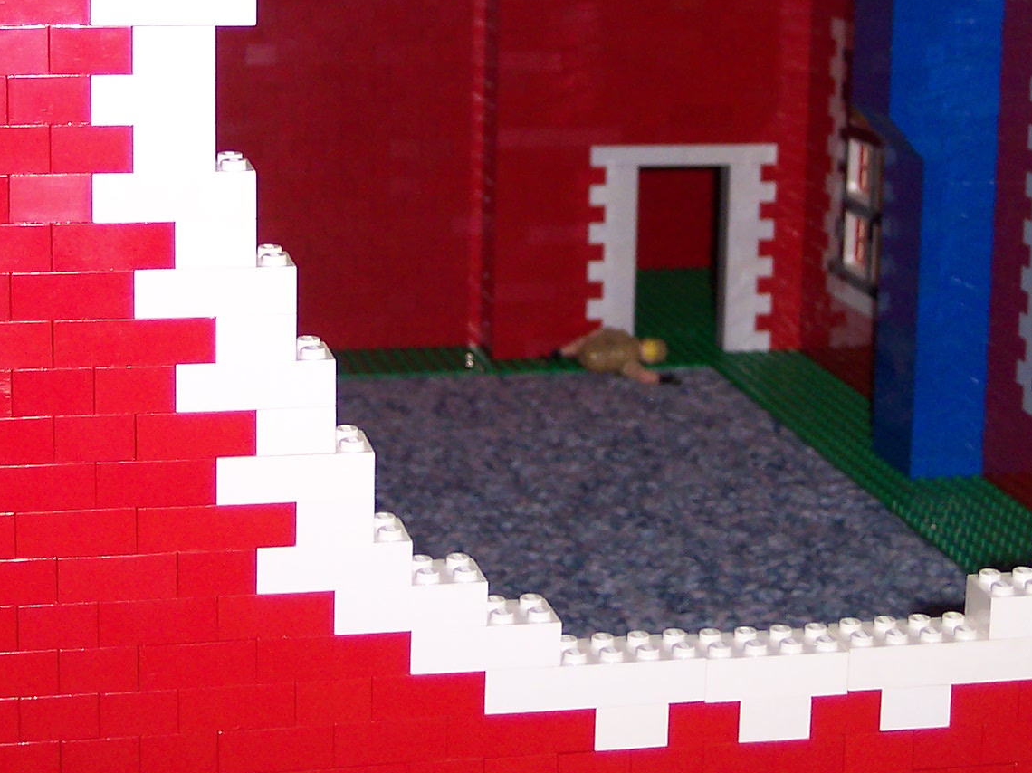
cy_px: 133
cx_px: 583
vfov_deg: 17.0
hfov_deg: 22.8
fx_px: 2563
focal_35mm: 86
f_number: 2.8
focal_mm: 8
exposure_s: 1/30
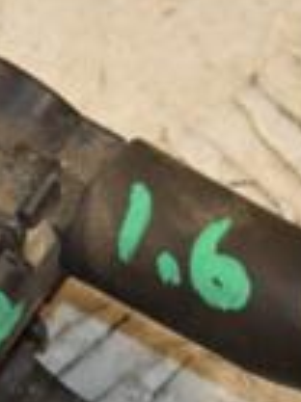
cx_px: -136
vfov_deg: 3.0
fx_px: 7607
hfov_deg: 2.3
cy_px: 359
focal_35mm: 655
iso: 800
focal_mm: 105
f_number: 9
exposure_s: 1/200
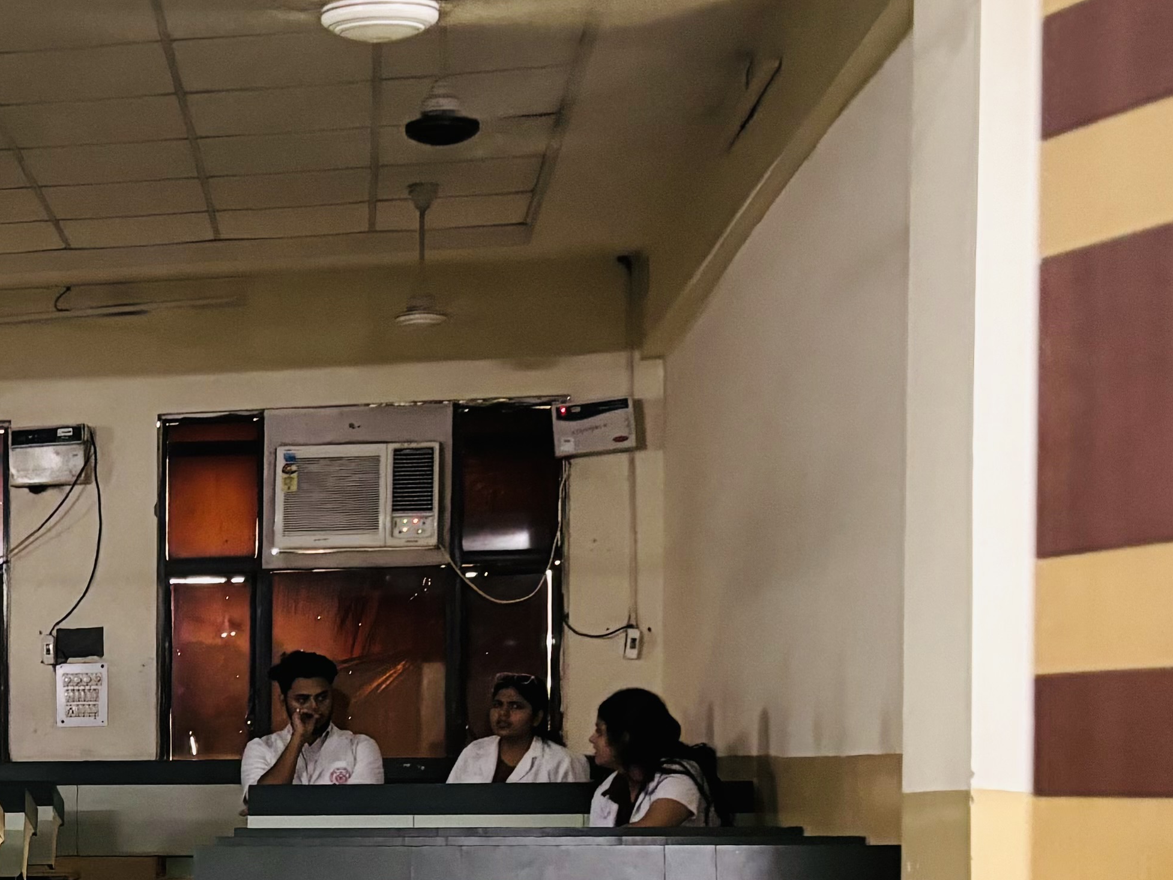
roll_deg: -1.7
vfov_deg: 18.9
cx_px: -232
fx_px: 2576
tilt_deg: -1.1
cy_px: 873
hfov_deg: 23.5
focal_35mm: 76
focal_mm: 5.96
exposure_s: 1/33
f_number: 1.6
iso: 500
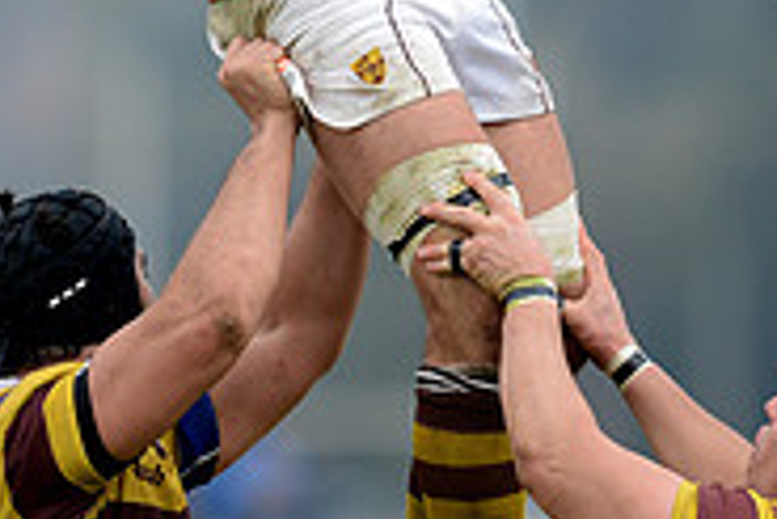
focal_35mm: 1324
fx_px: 28598
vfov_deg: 1.0
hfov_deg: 1.6
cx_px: 405
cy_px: -184
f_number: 4
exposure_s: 1/1000
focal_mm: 420
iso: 800
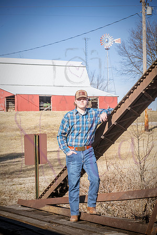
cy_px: 118
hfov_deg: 17.1
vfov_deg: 25.4
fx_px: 523
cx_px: 78
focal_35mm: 80
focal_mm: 80
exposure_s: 1/800
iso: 800
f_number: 16
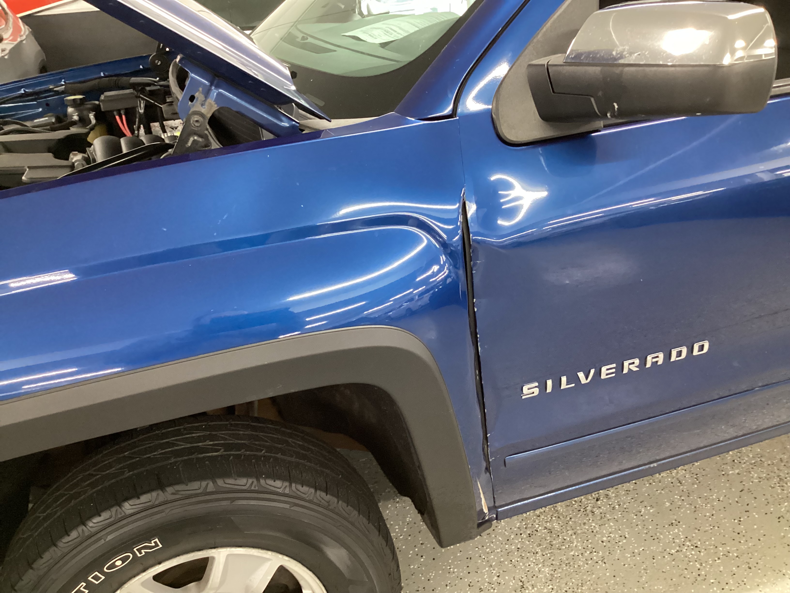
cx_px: 395
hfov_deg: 58.4
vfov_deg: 45.4
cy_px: 296
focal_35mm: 31
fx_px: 707
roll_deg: +3.3
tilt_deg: -26.1
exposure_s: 1/25
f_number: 2.4
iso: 400
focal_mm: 3.3
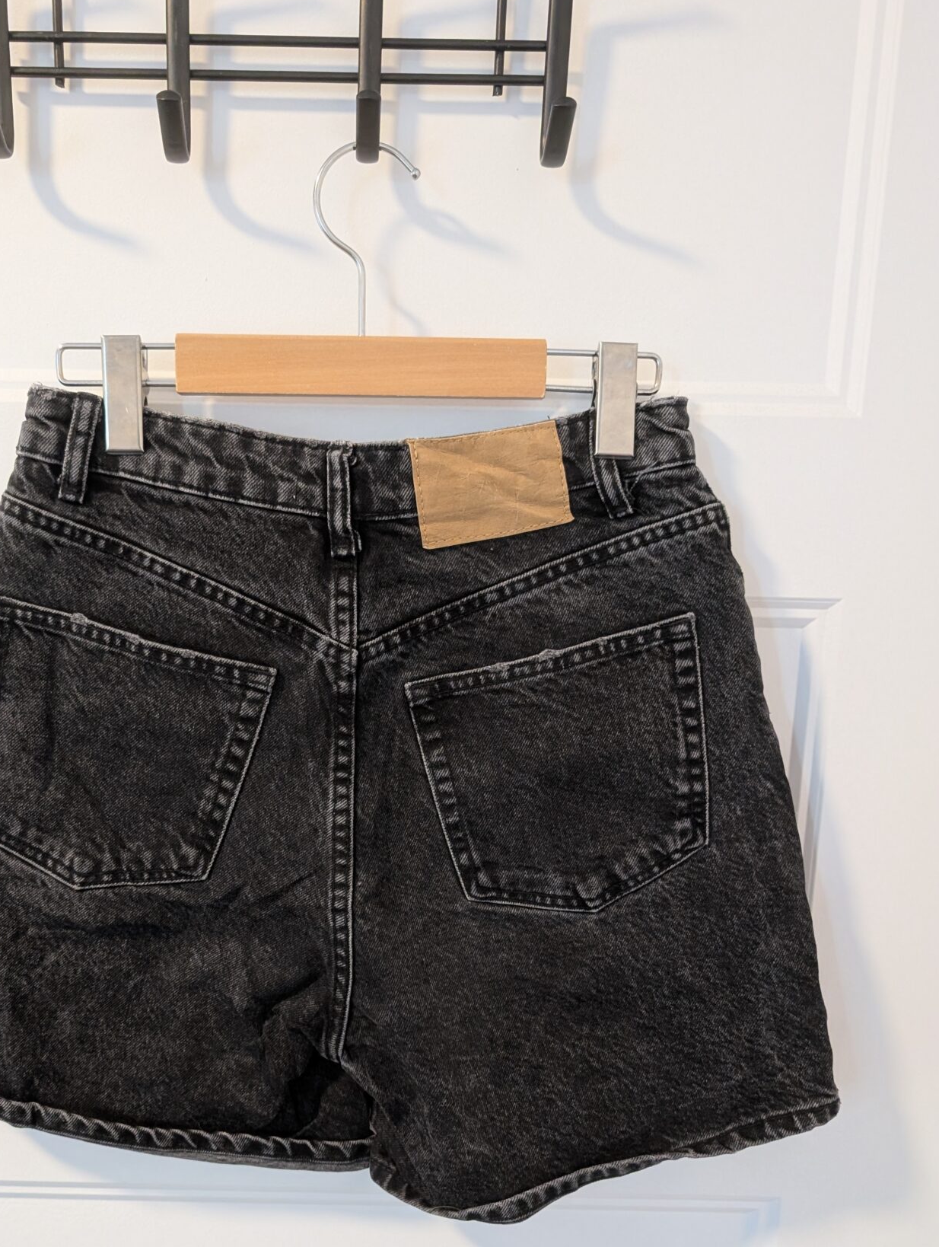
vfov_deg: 59.3
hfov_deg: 46.5
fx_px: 1082
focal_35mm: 30
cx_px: 358
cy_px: 761
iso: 1205
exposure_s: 1/120
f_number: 1.68
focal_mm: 6.9
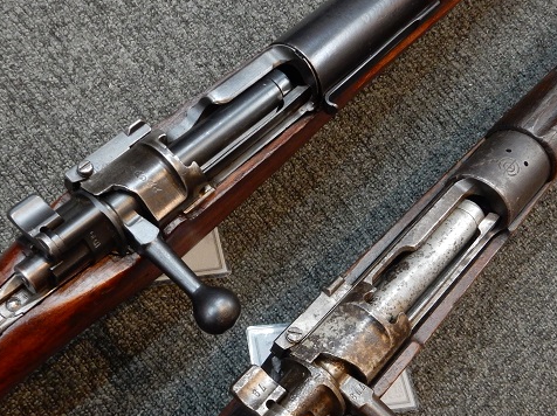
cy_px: 264
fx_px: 659
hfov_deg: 45.7
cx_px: 240
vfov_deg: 34.9
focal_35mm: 41
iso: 560
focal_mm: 5.4
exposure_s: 1/8
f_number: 4
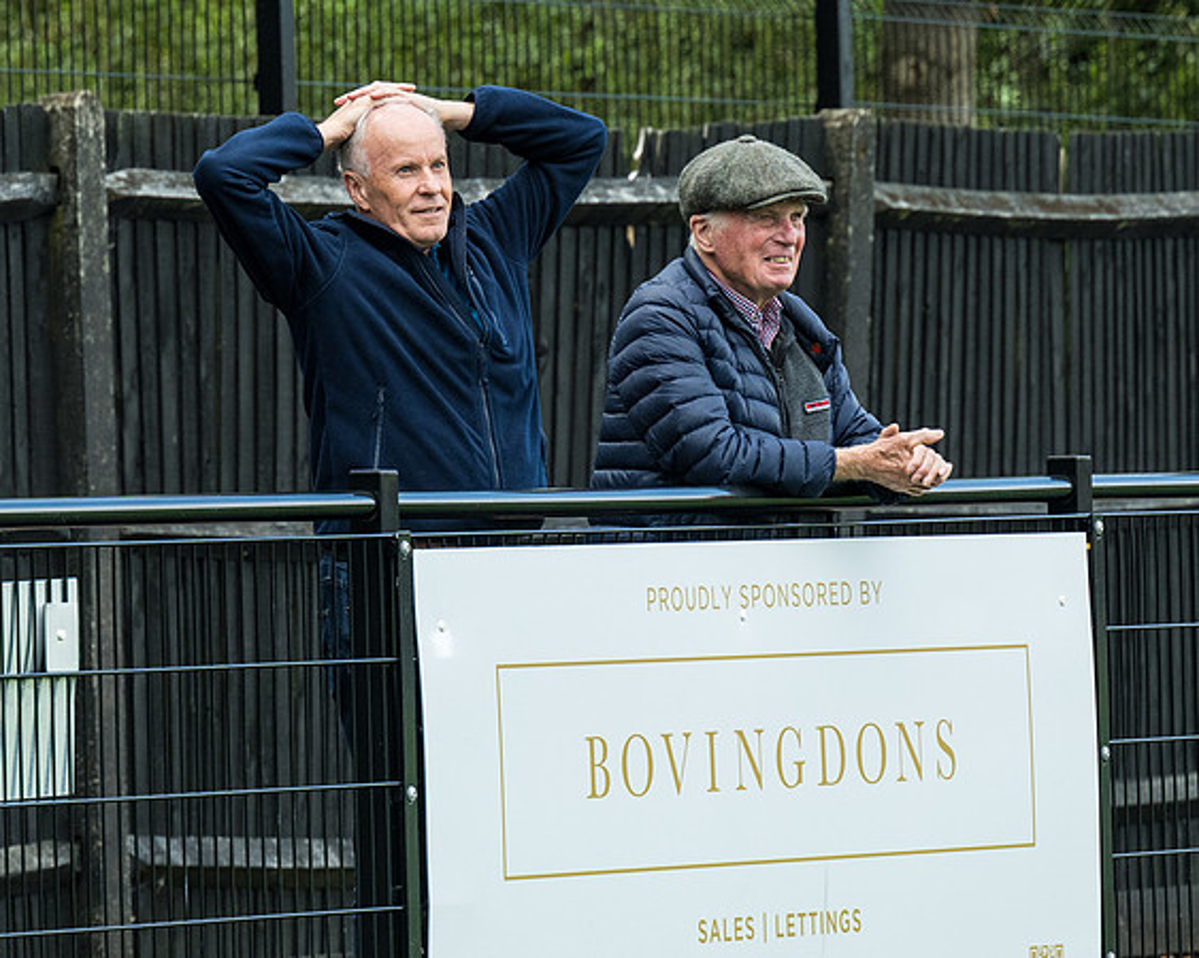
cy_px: 326
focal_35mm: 435
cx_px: 287
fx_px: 15445
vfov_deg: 3.6
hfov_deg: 4.4
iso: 800
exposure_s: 1/800
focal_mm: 190
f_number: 4.5
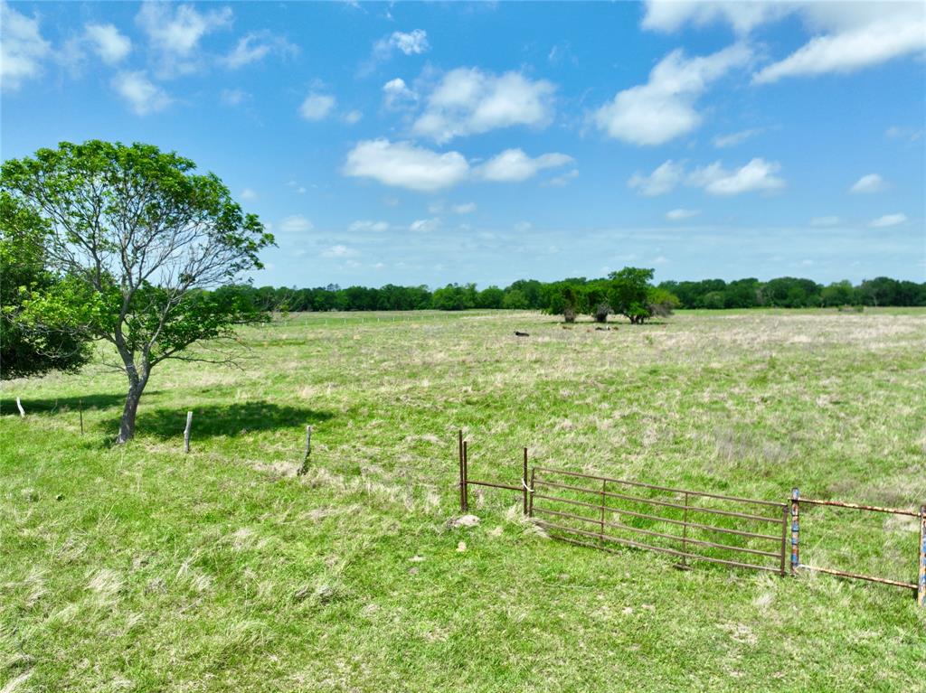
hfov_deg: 71.6
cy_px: 346
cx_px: 463
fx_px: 642
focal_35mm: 24
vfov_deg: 56.8
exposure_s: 1/1600
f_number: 2.8
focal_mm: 12.29
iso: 100
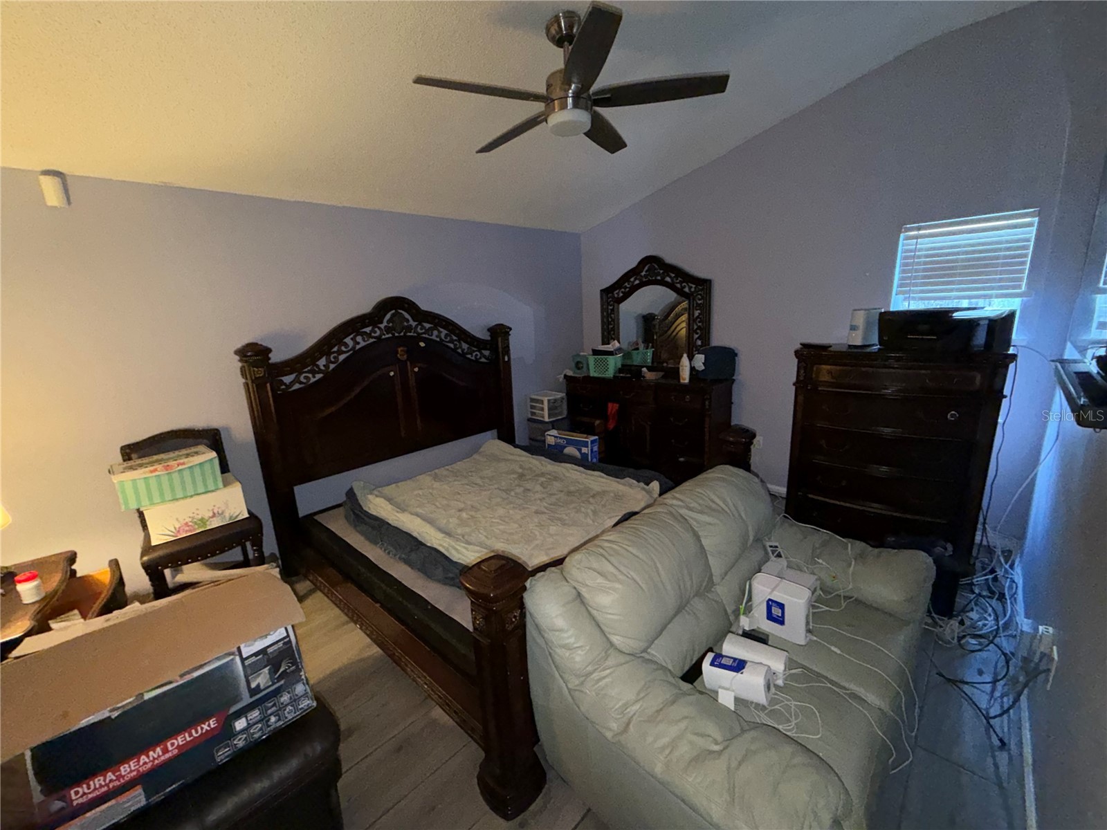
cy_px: 415
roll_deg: +3.4
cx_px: 554
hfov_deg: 102.1
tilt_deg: -12.9
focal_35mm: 14
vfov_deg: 85.7
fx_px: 448
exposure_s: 1/40
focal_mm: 2.22
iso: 250
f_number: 2.2
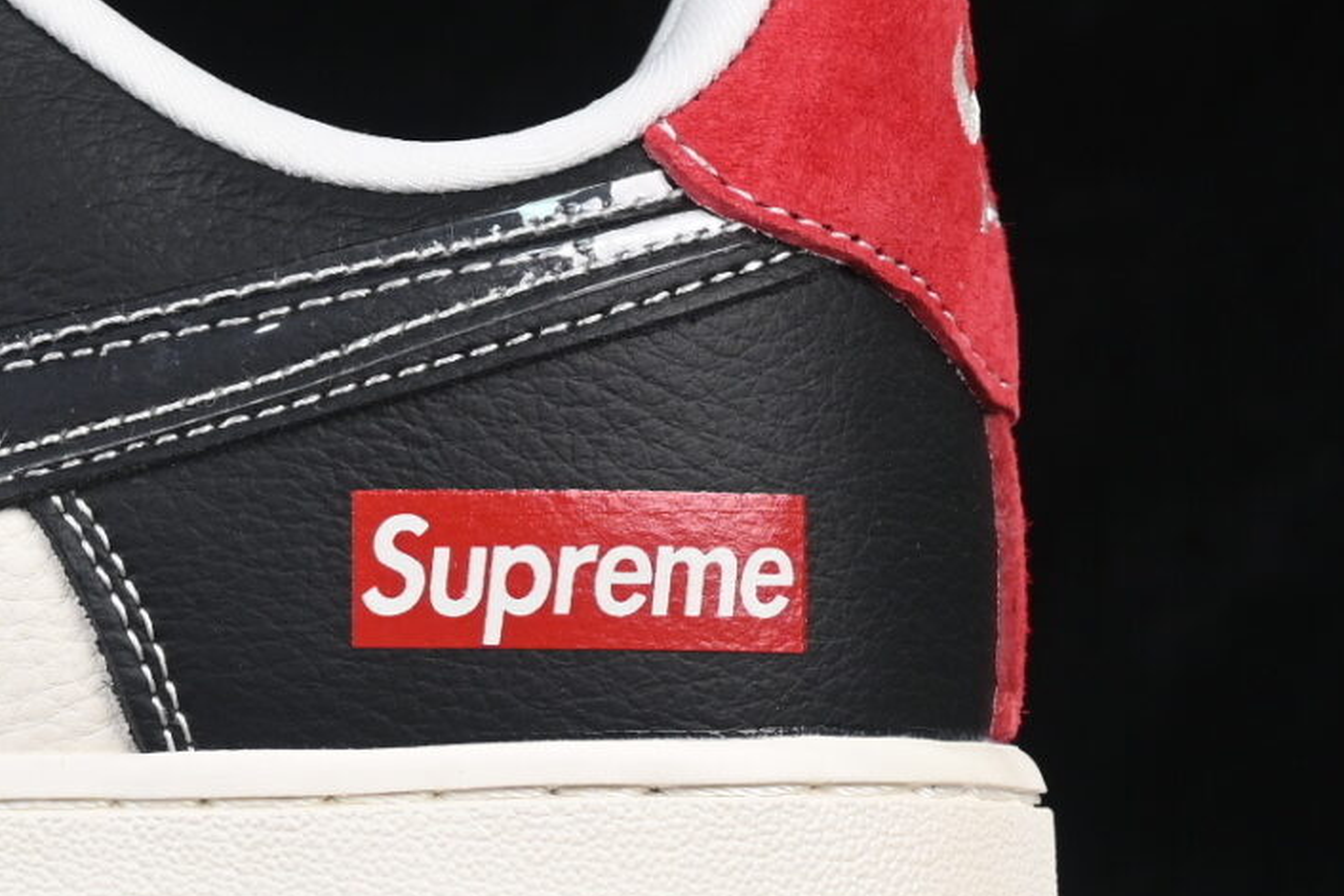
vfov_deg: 5.1
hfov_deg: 7.5
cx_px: -611
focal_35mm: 272
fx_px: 10156
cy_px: 218
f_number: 7.1
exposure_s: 1/60
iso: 160
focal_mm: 50
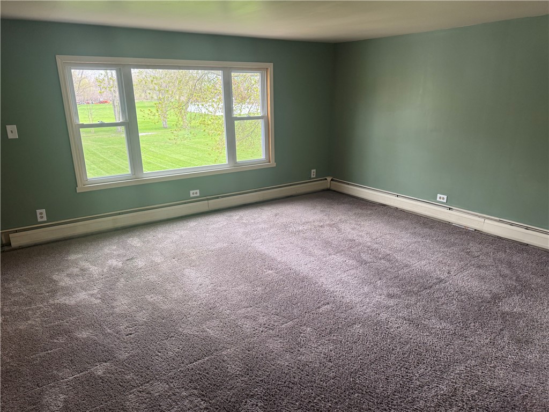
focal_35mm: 24
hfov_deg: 71.6
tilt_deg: -18.0
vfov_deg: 56.8
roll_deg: +0.9
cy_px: 206
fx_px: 381
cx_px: 274
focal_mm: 6.76
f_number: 1.78
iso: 200
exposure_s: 1/120
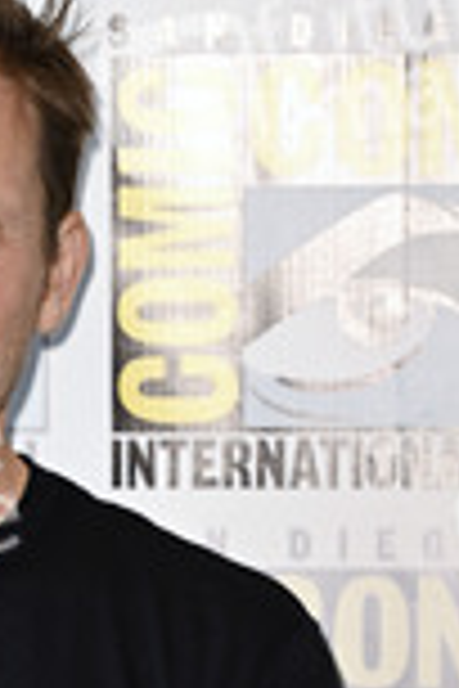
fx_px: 5240
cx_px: -81
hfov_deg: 5.0
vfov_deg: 7.5
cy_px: 751
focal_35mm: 274
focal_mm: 105
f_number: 5
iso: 1250
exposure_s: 1/250
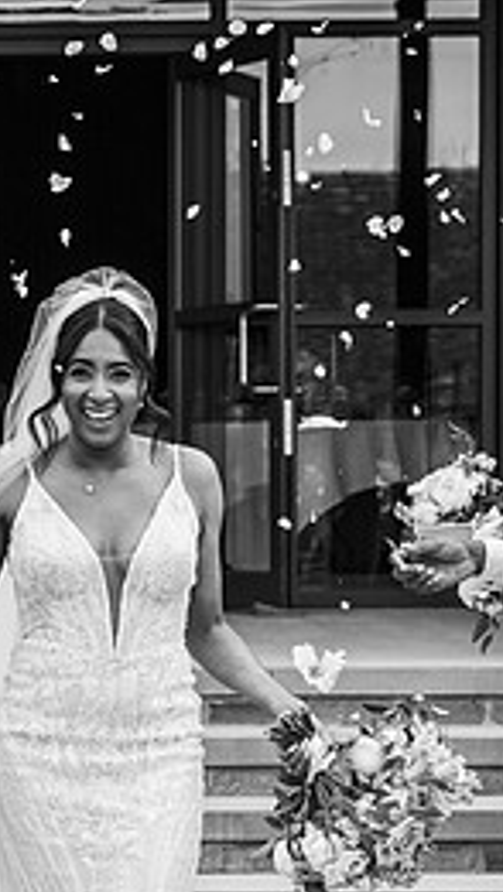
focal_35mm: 144
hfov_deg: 8.3
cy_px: 619
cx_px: -99
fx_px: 3411
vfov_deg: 14.9
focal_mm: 62
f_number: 5
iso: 360
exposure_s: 1/1000
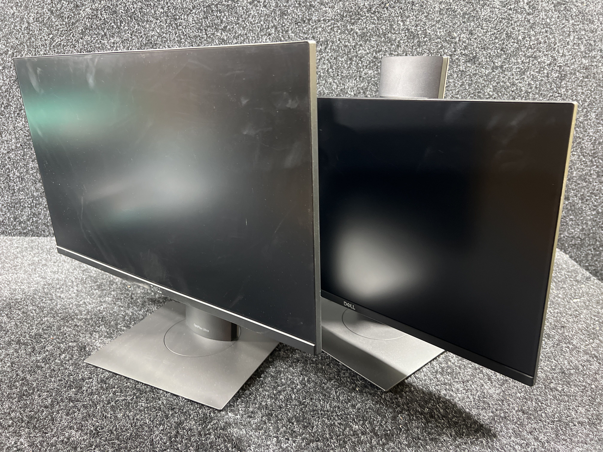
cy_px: 226
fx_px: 453
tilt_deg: -19.4
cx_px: 302
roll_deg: -1.4
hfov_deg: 67.3
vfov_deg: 53.1
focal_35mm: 26
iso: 400
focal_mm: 5.7
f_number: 1.5
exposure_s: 1/50
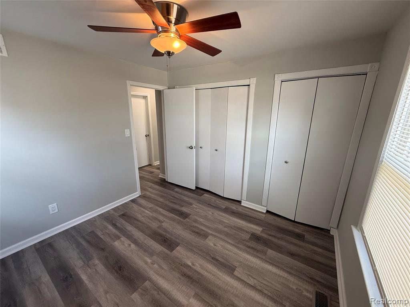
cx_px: 205
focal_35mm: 14
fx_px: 166
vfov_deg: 85.7
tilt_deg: -13.8
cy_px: 154
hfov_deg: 102.1
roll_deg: -0.5
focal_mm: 2.22
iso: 160
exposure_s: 1/120
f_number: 2.2
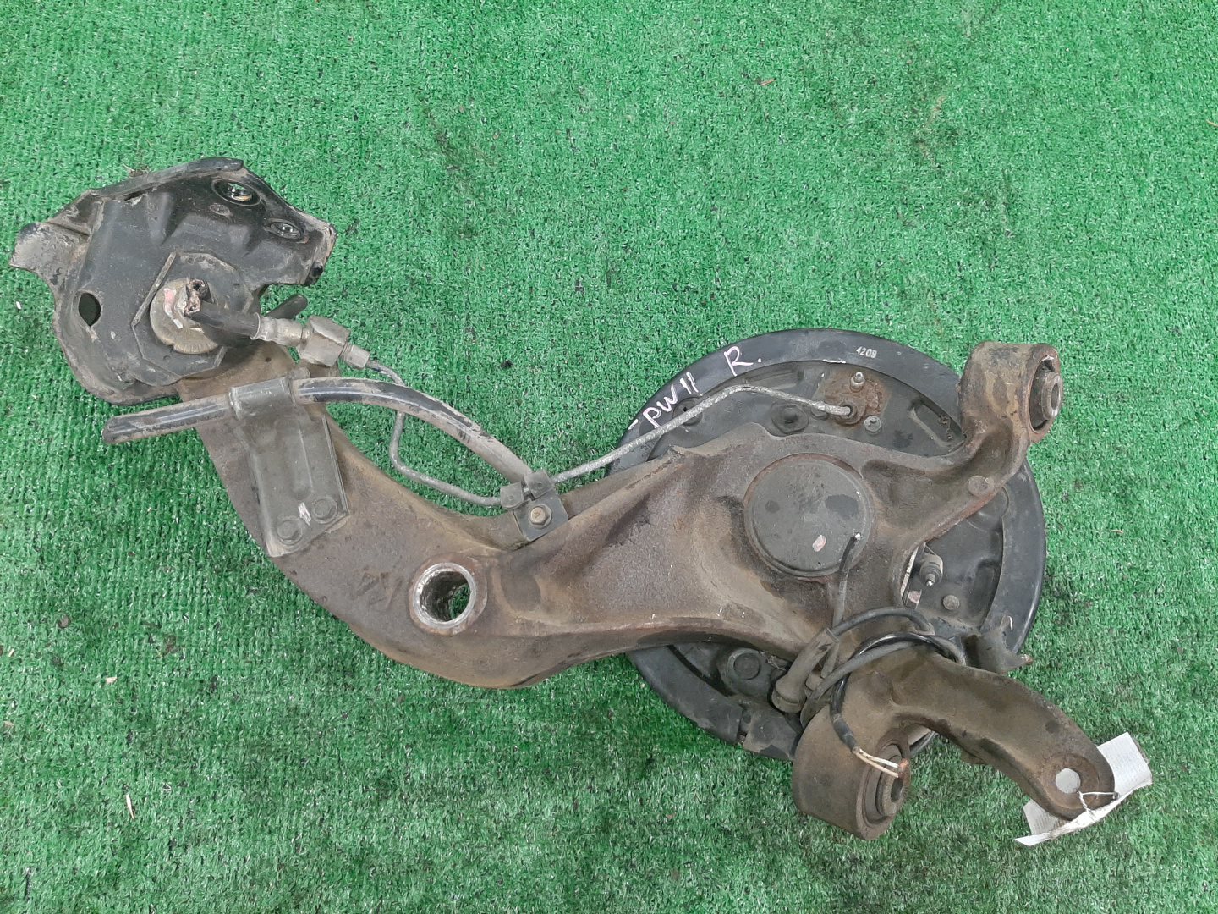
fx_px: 915
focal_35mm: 26
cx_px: 609
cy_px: 457
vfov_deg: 53.1
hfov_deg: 67.3
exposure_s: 1/33
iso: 207
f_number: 1.7
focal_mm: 3.93
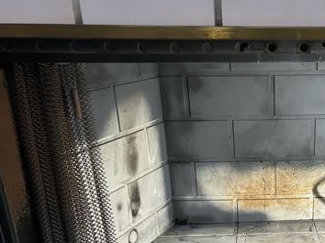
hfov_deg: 36.3
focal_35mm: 50
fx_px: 469
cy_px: 219
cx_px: 281
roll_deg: -0.2
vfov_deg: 28.0
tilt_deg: -24.0
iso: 320
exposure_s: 1/60
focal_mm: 5.7
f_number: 1.5
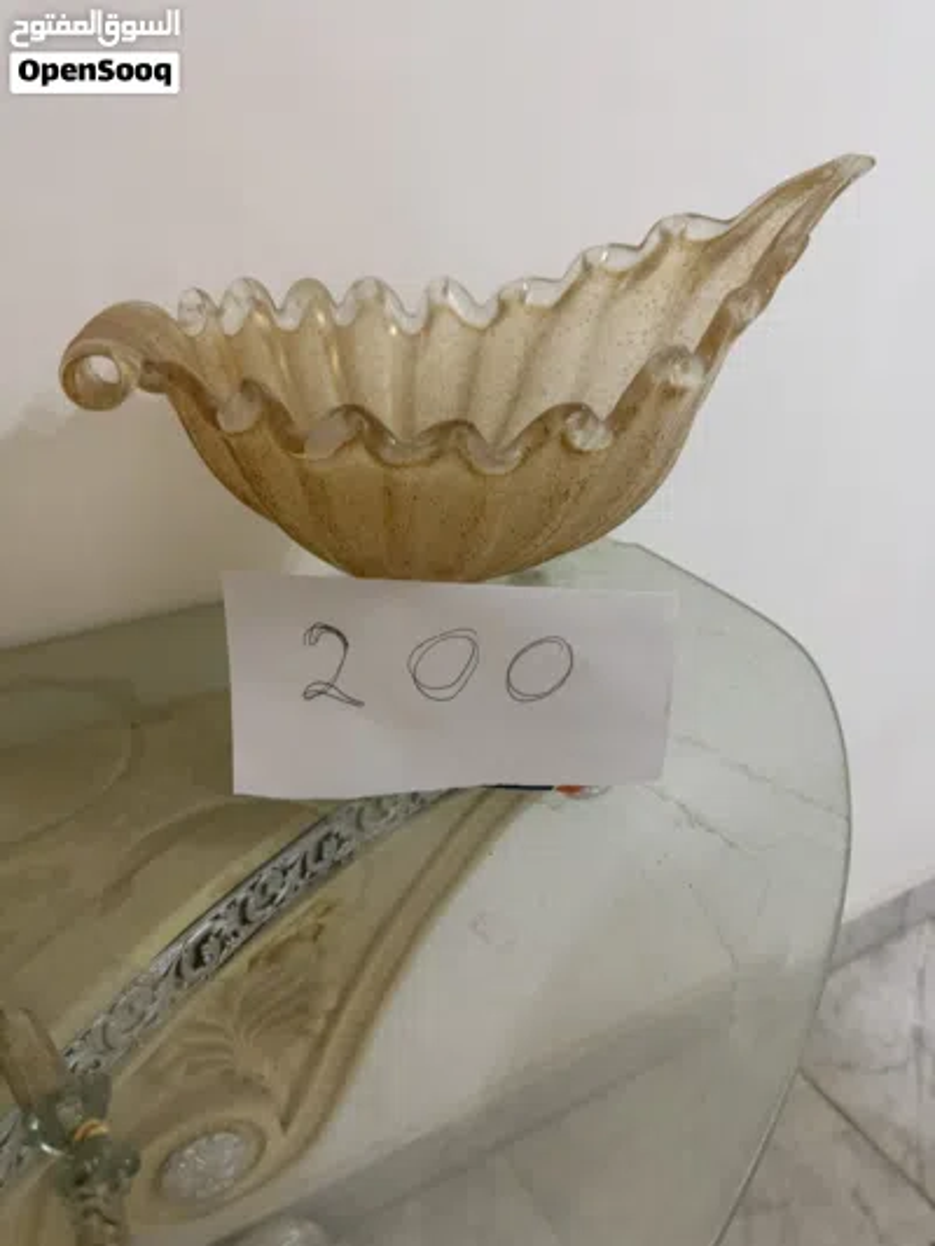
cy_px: 623
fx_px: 864
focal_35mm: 24
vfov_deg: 71.6
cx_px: 468
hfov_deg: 56.8
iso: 500
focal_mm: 6.76
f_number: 1.78
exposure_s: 1/50
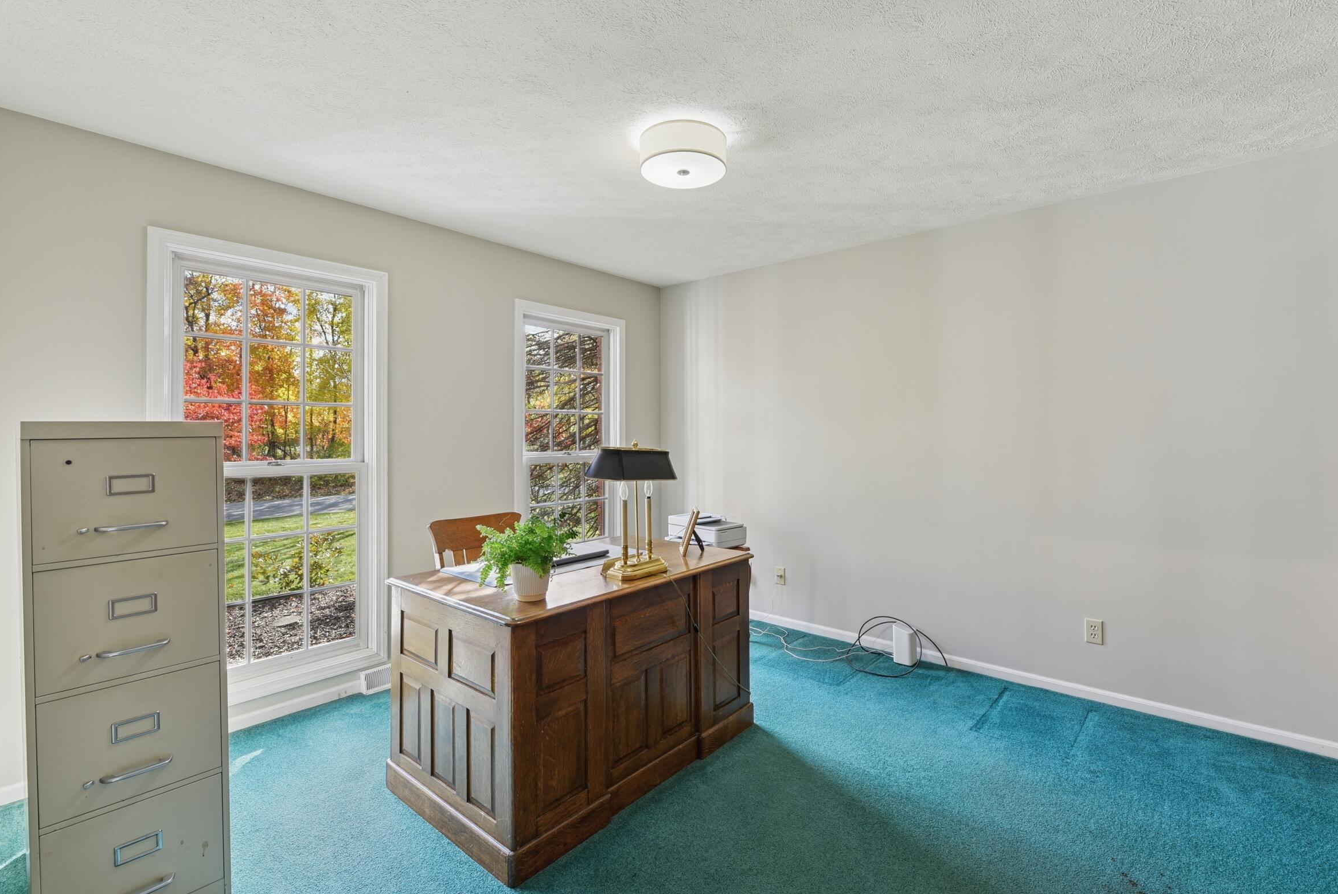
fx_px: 558
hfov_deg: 100.4
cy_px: 446
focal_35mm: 15
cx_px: 669
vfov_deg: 77.4
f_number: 8
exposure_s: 1/8
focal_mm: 14
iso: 400
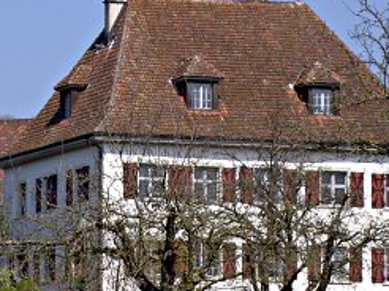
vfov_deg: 6.0
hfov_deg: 8.0
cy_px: 247
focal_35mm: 249
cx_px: 225
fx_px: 2795
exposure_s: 1/400
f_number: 4.9
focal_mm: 16.8
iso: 50
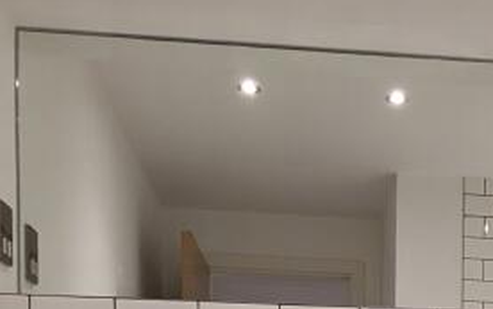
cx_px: 398
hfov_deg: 31.6
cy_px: 508
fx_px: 847
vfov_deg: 17.7
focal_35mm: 63
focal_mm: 2.35
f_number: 2.2
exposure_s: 1/38.5
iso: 193
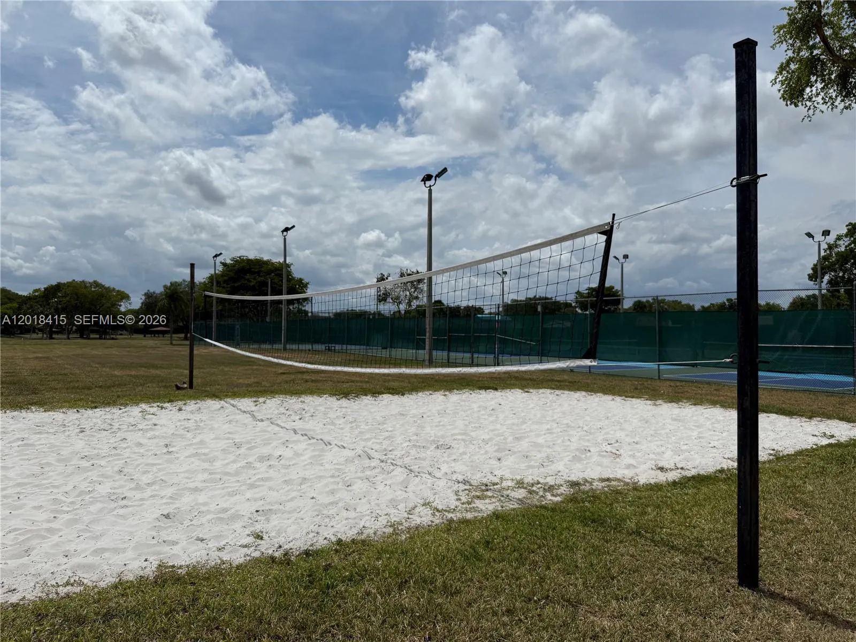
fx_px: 593
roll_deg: -0.4
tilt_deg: +2.3
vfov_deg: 56.8
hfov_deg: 71.6
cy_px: 321
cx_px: 428
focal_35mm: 24
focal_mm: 6.76
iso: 50
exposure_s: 1/14286
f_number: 1.78
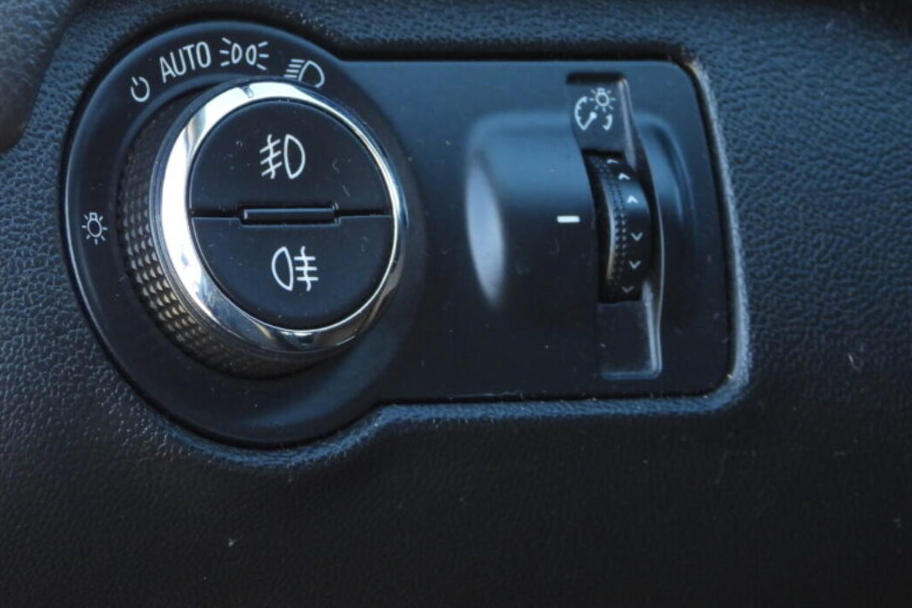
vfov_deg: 3.7
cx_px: 342
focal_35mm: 376
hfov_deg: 5.5
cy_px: 175
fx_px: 9522
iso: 400
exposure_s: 1/125
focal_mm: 42.2
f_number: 4.5
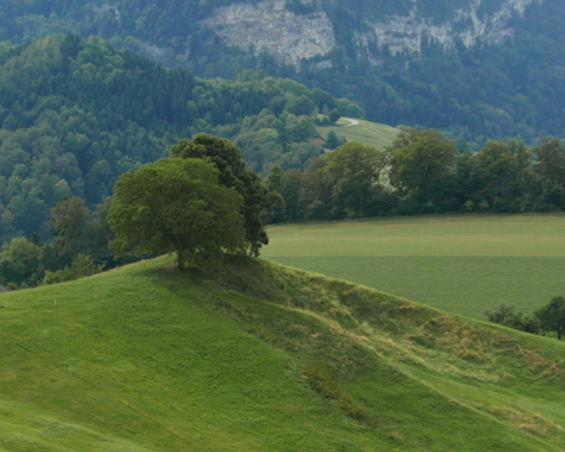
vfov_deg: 10.3
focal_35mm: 150
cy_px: 127
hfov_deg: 12.6
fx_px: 2508
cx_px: -61
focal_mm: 24.5
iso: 200
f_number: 5.6
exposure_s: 1/400
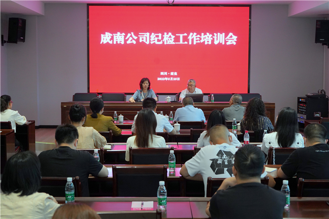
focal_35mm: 52
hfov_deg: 38.2
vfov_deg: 26.0
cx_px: 164
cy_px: 110
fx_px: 475
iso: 3200
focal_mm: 52
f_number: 4.5
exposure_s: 1/160
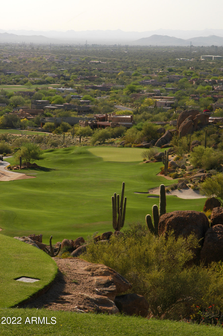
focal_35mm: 117
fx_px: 1089
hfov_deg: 11.7
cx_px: 112
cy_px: 168
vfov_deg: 17.5
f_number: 16
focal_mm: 78
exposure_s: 1/30
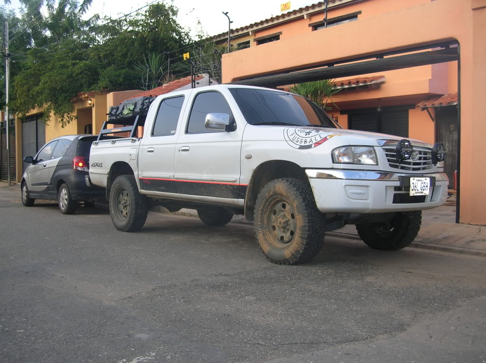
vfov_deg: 39.6
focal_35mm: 36
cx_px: 243
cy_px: 182
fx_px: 505
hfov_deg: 51.4
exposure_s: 1/140
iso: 50
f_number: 2.7
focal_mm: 6
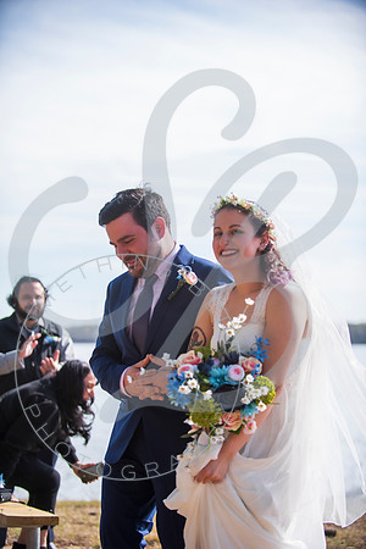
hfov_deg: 19.5
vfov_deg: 28.8
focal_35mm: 70
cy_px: 274
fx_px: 1067
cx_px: 183
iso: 100
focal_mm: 70
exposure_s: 1/800
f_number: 2.8
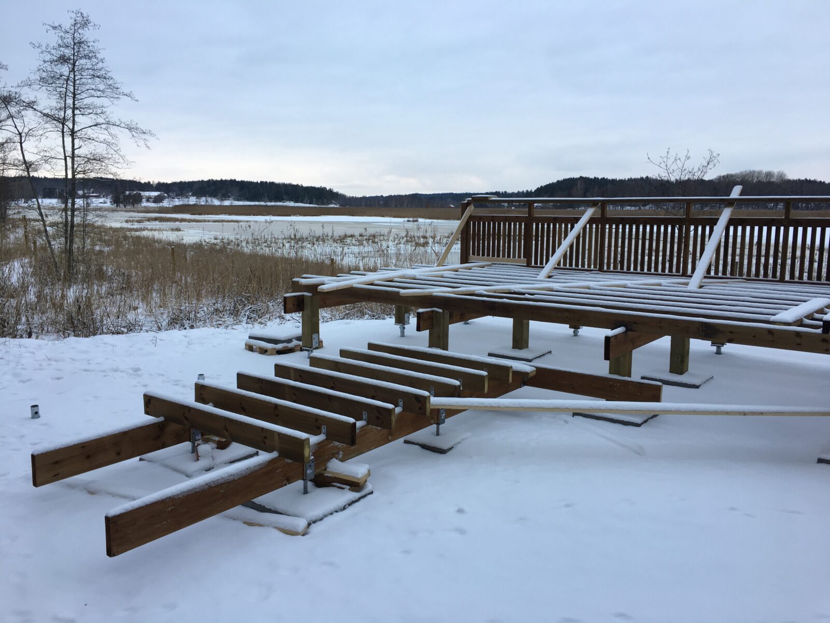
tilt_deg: -6.9
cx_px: 415
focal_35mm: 29
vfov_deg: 48.2
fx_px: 695
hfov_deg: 61.7
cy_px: 312
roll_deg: -0.5
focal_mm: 4.15
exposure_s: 1/100
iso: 25
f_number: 2.2
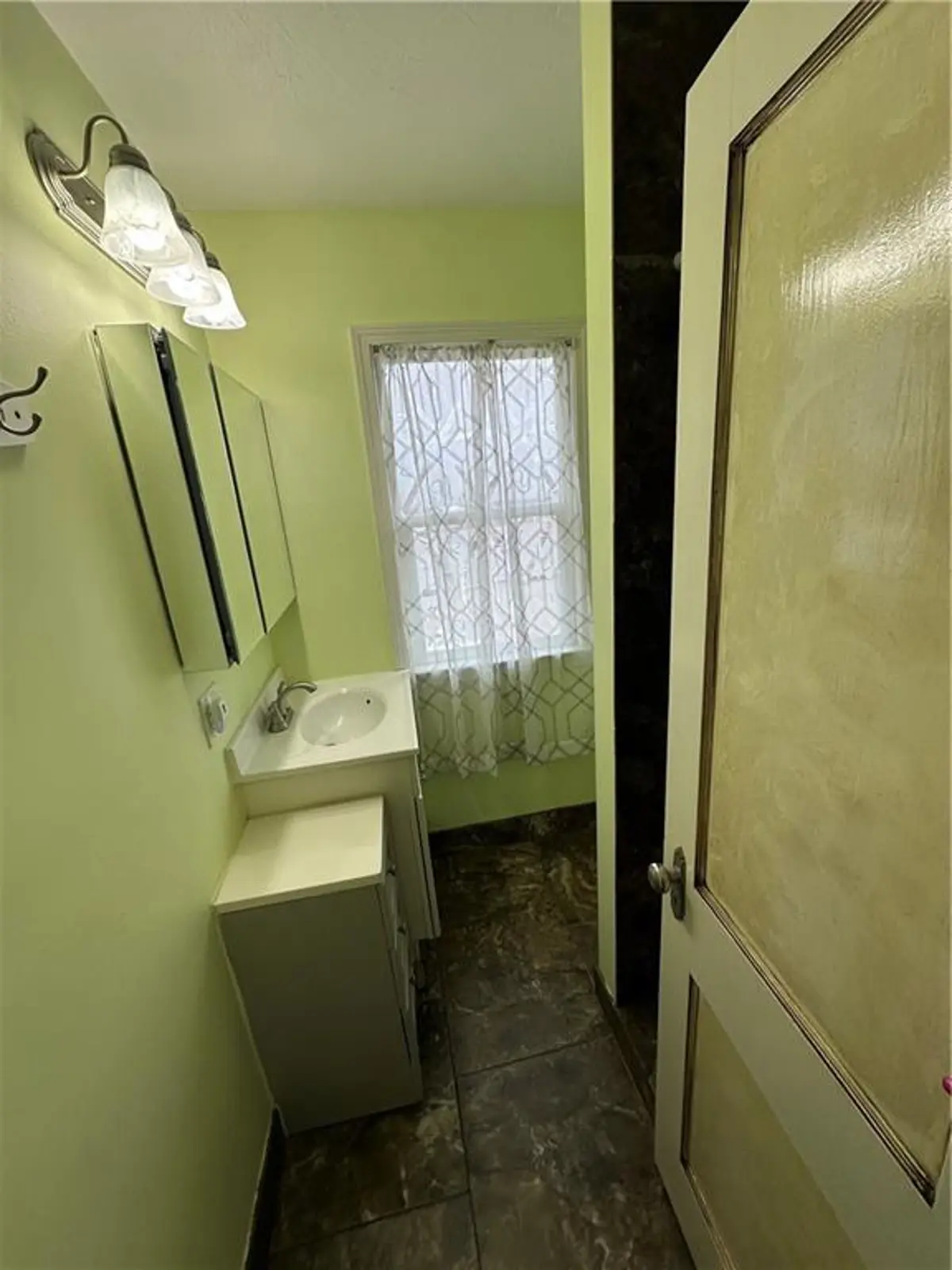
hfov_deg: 85.7
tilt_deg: -15.0
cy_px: 635
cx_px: 476
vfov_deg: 102.1
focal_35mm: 14
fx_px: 513
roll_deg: +3.5
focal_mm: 2.22
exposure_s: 1/159
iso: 40
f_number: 2.2
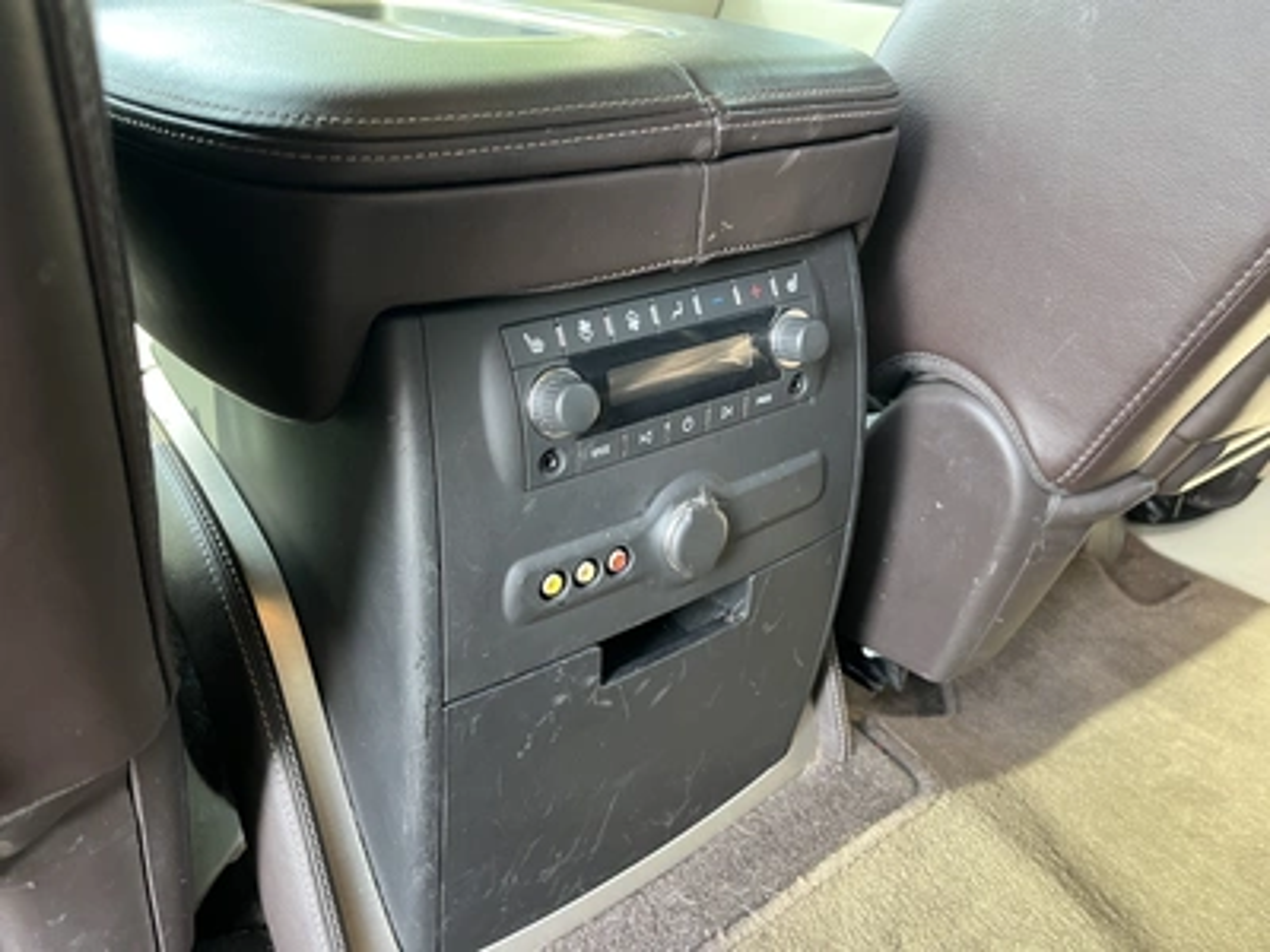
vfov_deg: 53.1
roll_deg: -1.7
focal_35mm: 26
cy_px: 476
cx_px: 635
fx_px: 954
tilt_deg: -28.2
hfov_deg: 67.3
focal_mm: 5.1
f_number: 1.6
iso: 200
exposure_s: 1/60
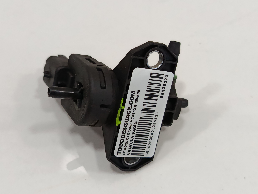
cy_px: 93
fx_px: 373
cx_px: 136
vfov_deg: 29.1
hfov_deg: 38.2
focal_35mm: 50
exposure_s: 1/100
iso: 912
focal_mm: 5.24
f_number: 1.7
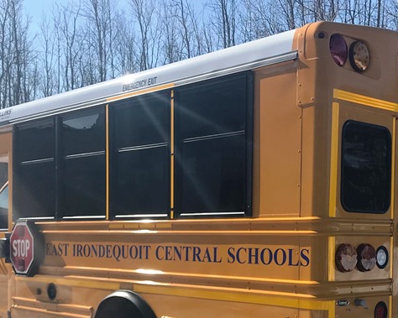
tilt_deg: -2.2
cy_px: 256
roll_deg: -0.1
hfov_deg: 31.8
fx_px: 695
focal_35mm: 59
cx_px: 254
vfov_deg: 25.3
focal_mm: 3.99
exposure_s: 1/4000
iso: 20
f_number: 1.8
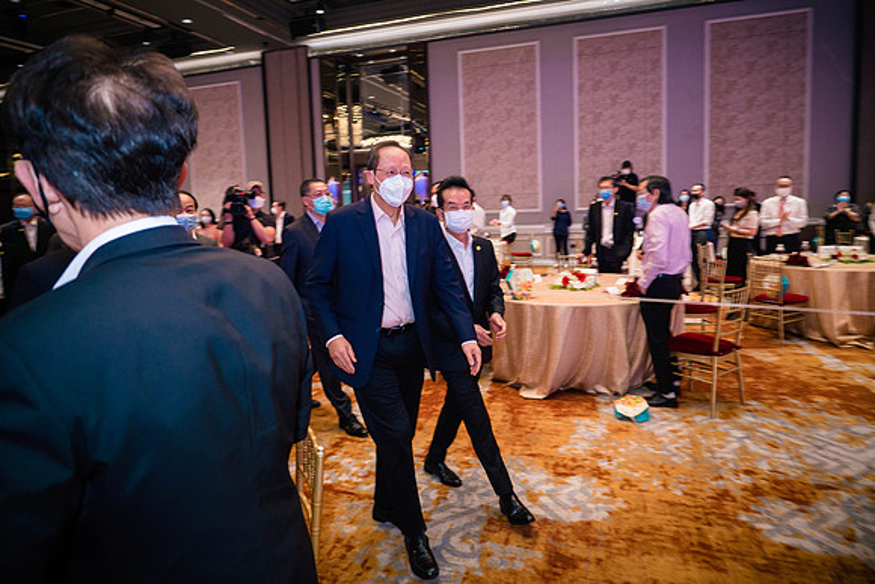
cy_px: 255
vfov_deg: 59.8
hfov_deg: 81.7
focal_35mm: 21
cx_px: 438
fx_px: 506
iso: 800
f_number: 1.7
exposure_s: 1/125
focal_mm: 10
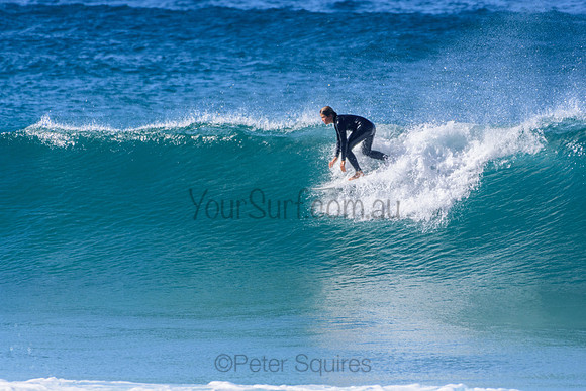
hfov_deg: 2.7
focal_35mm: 750
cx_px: 293
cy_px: 196
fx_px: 12211
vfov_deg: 1.8
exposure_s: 1/2000
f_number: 5.6
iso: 360
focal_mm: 500
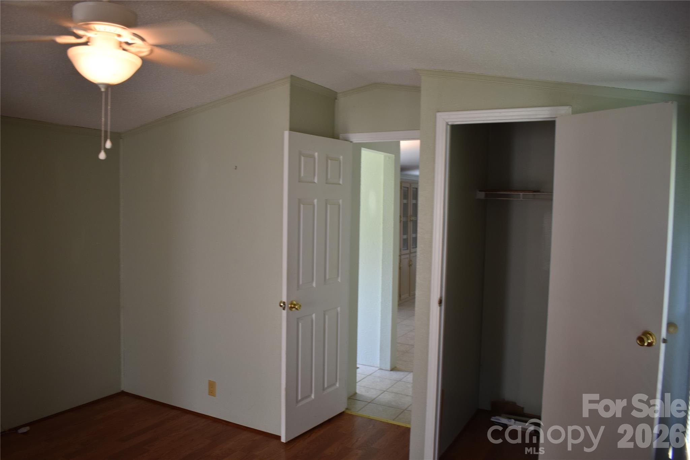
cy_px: 230
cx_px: 345
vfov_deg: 47.9
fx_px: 517
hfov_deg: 67.4
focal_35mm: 27
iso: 400
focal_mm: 18
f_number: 4
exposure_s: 1/60
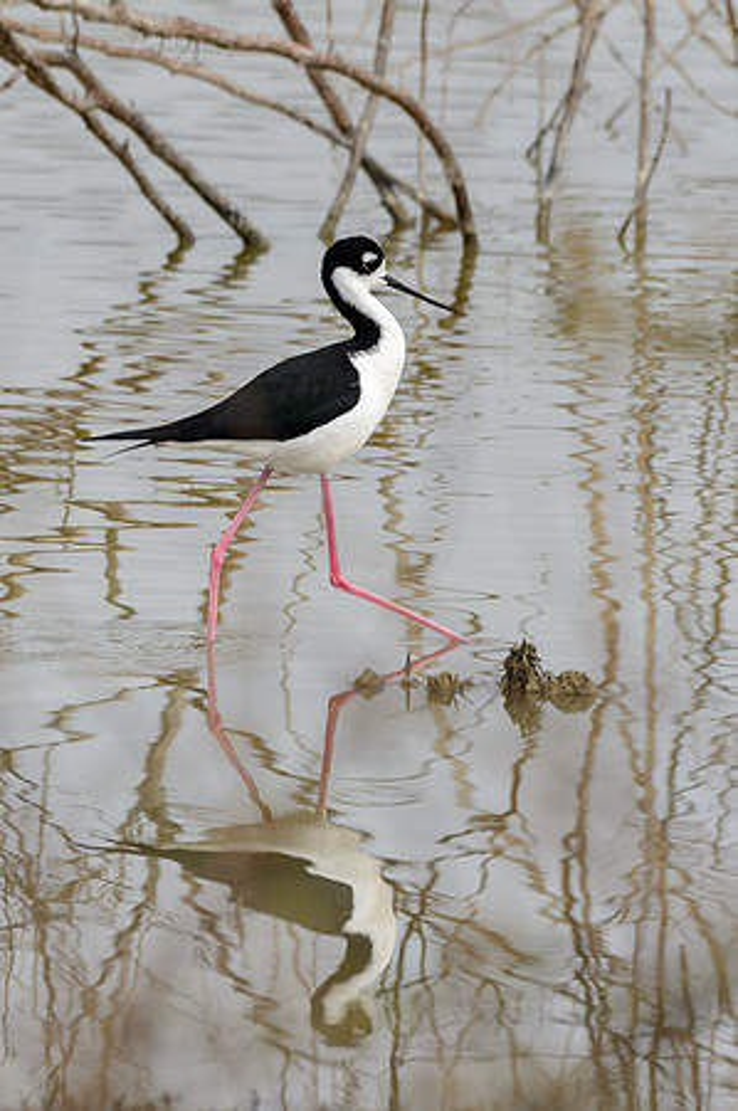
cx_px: 90
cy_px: 394
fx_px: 29854
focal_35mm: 969
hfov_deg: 1.4
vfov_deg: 2.1
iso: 640
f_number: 9
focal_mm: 500
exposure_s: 1/1600
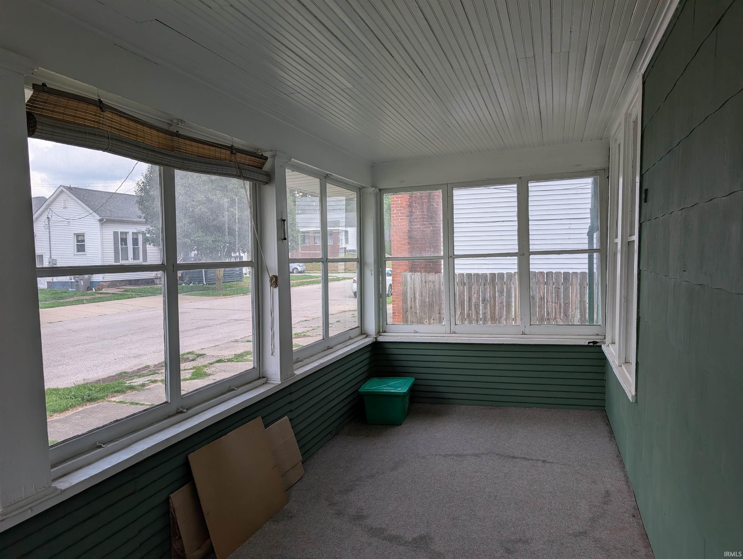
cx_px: 372
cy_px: 280
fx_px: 516
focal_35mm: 24
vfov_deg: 56.9
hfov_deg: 71.5
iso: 22
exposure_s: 1/393
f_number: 1.68
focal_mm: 6.9
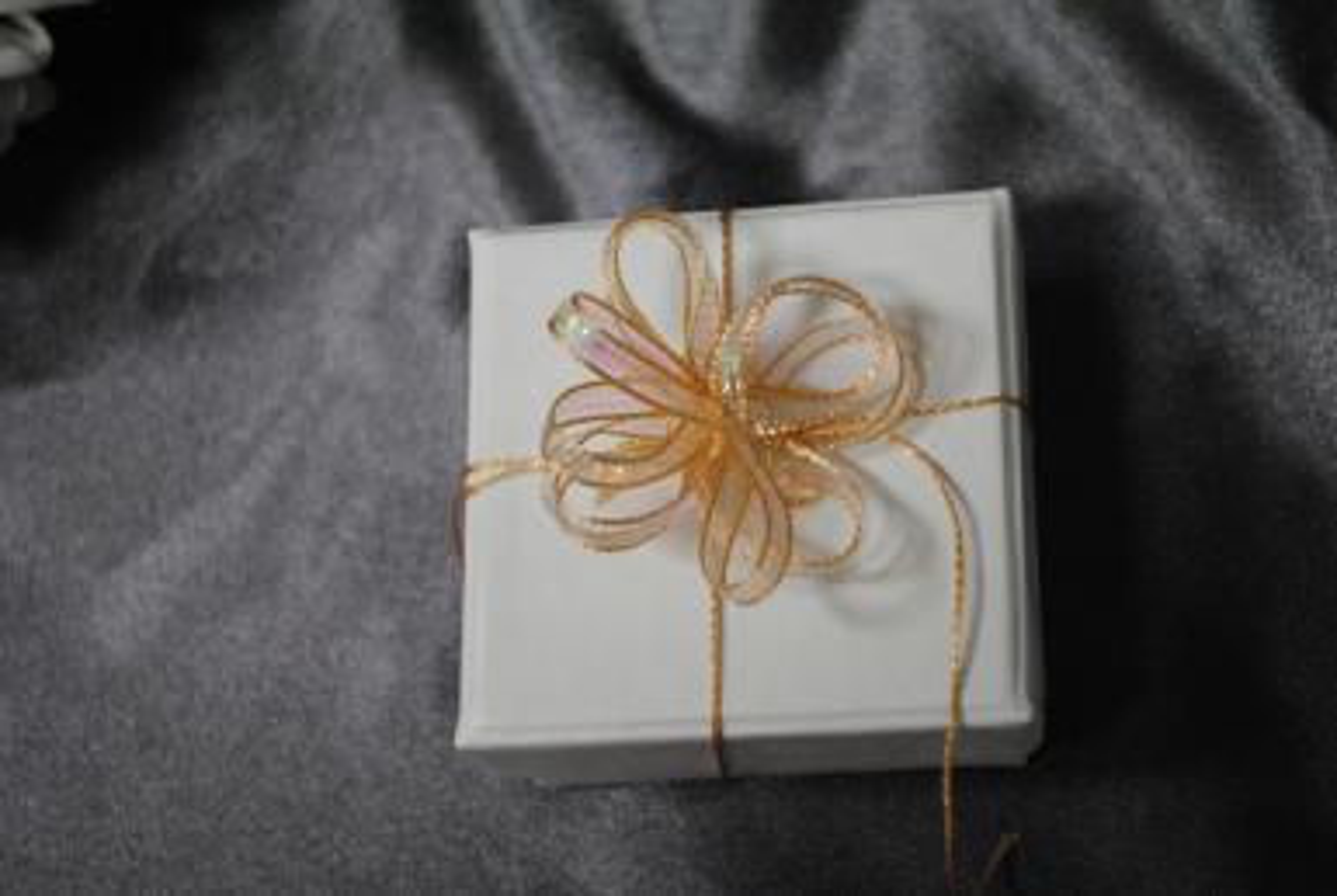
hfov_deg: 24.6
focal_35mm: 82
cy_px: 448
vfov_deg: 16.6
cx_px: 668
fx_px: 3069
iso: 1600
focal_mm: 55
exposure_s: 1/30
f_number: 5.6
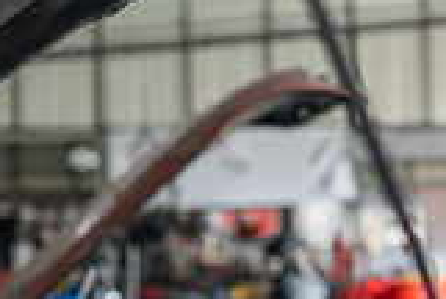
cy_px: 220
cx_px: 618
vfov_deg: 8.8
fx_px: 1949
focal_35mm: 157
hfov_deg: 12.6
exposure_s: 1/200
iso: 200
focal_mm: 35
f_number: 2.5
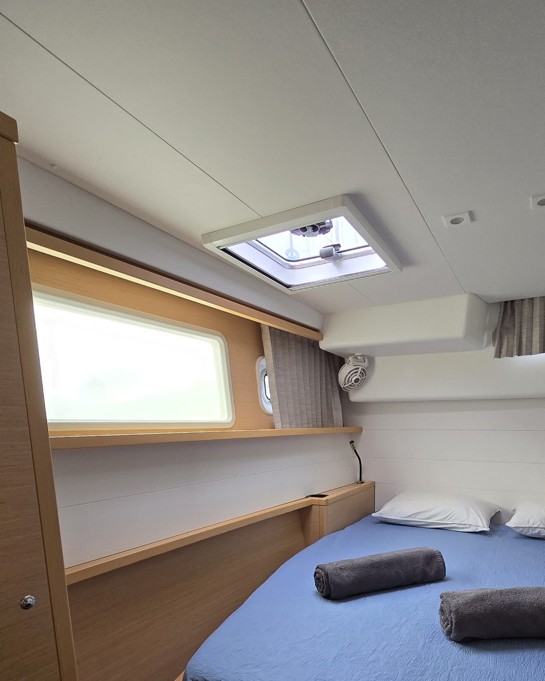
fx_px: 403
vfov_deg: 75.4
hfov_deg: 67.0
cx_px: 342
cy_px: 498
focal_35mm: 20
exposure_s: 1/100
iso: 200
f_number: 2.2
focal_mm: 2.2
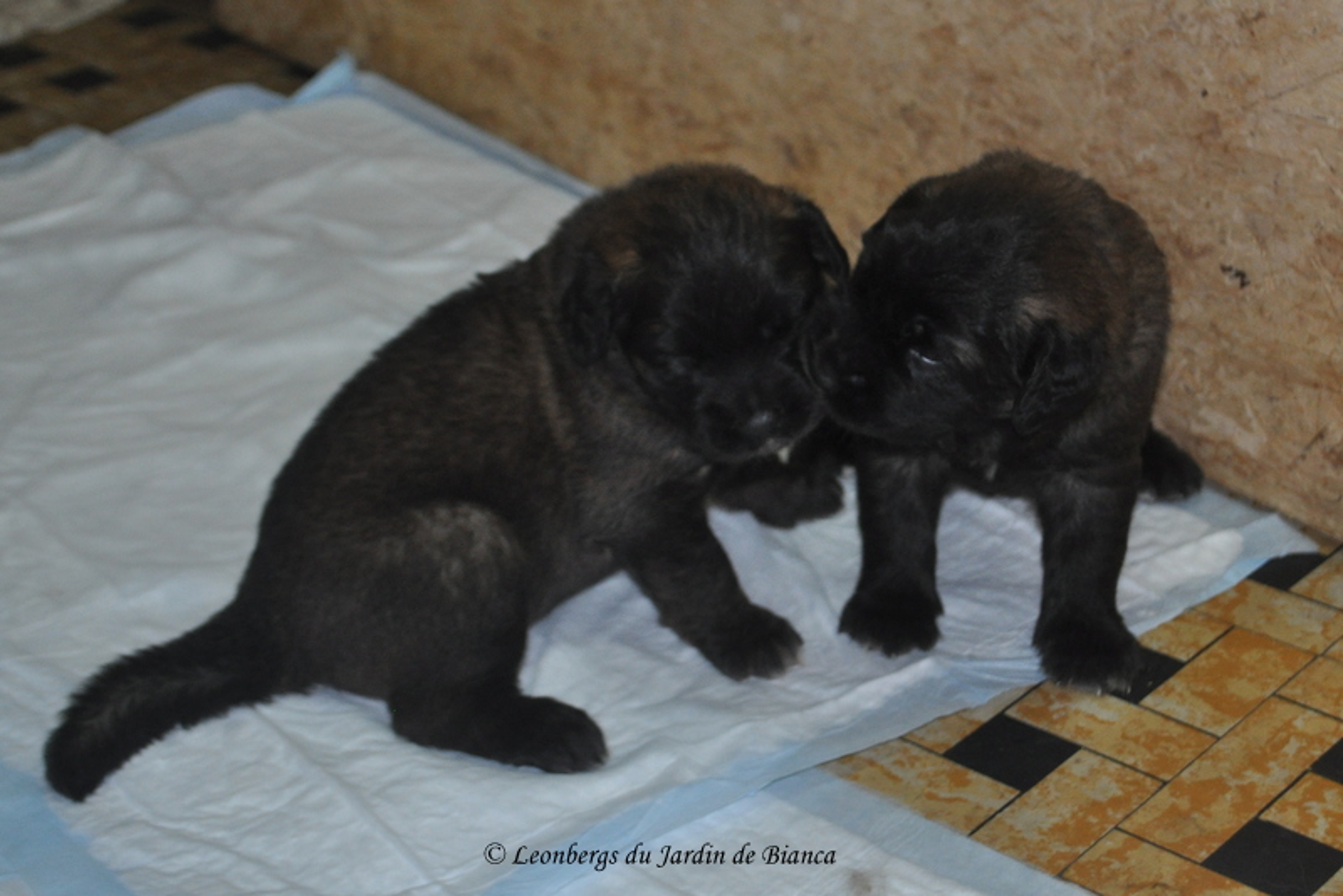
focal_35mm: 52
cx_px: 672
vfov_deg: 25.8
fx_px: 1959
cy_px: 448
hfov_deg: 37.8
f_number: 5
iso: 800
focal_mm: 35
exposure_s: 1/60
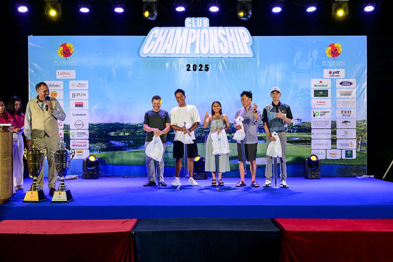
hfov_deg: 48.5
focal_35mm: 40
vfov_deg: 33.4
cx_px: 196
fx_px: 437
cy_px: 131
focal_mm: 40
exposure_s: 1/200
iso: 1600
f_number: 6.3
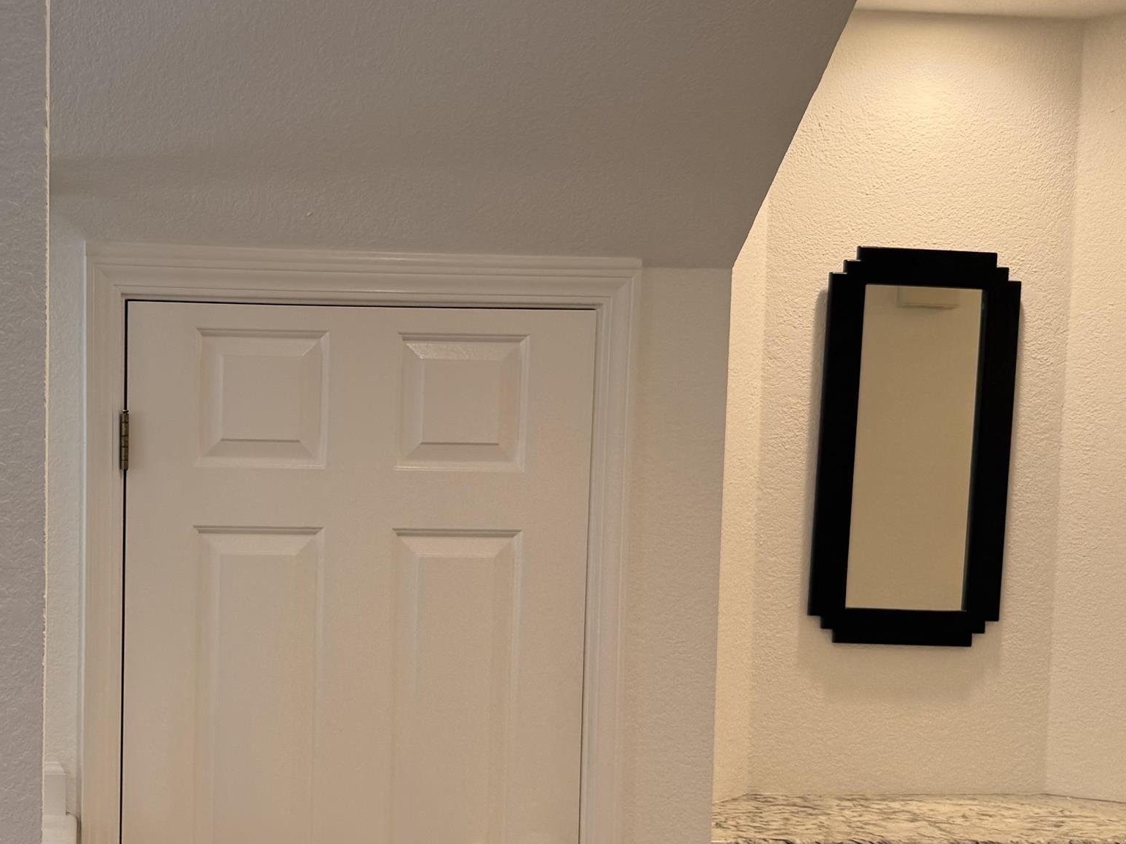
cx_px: 215
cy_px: 609
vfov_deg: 29.9
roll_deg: -0.8
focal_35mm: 48
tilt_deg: -2.9
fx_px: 1561
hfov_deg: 38.1
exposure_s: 1/181
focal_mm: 6.76
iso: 80
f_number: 1.78
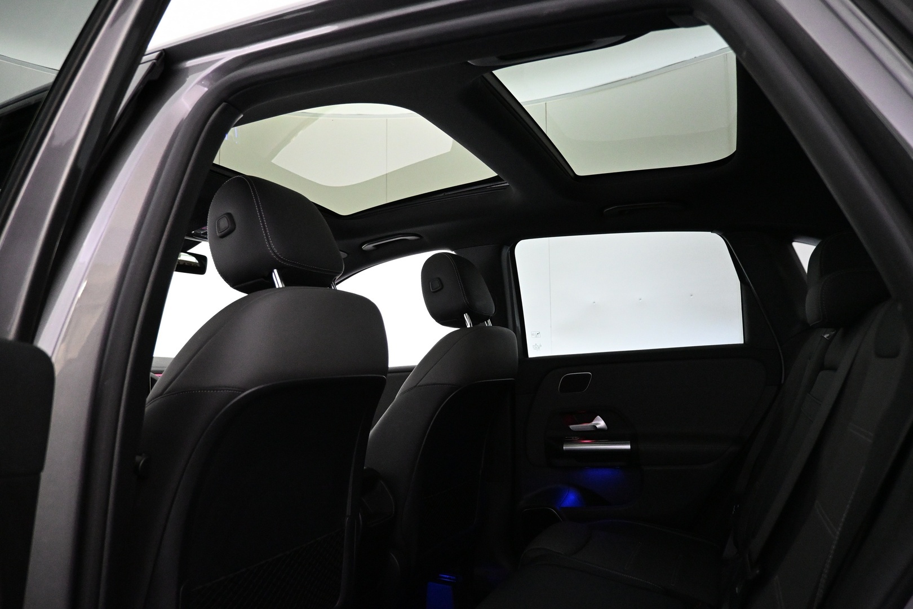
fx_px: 609
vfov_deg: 53.1
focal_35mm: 24
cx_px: 456
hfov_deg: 73.7
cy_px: 304
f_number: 3.5
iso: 4000
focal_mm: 16
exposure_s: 1/80
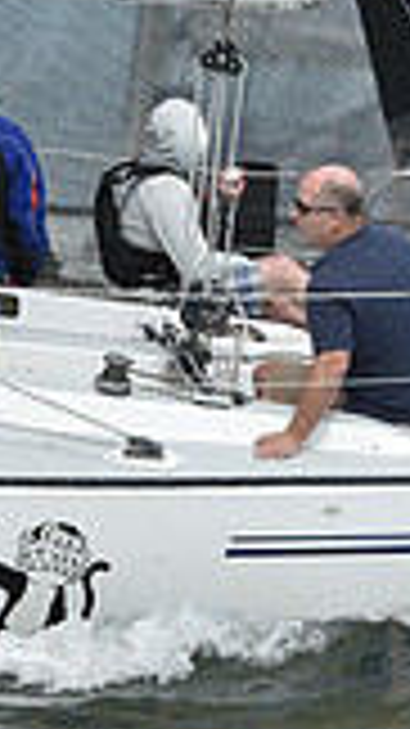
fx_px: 7255
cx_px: 149
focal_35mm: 375
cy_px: 412
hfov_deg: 3.2
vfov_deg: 5.8
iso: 320
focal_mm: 100
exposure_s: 1/1000
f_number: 10
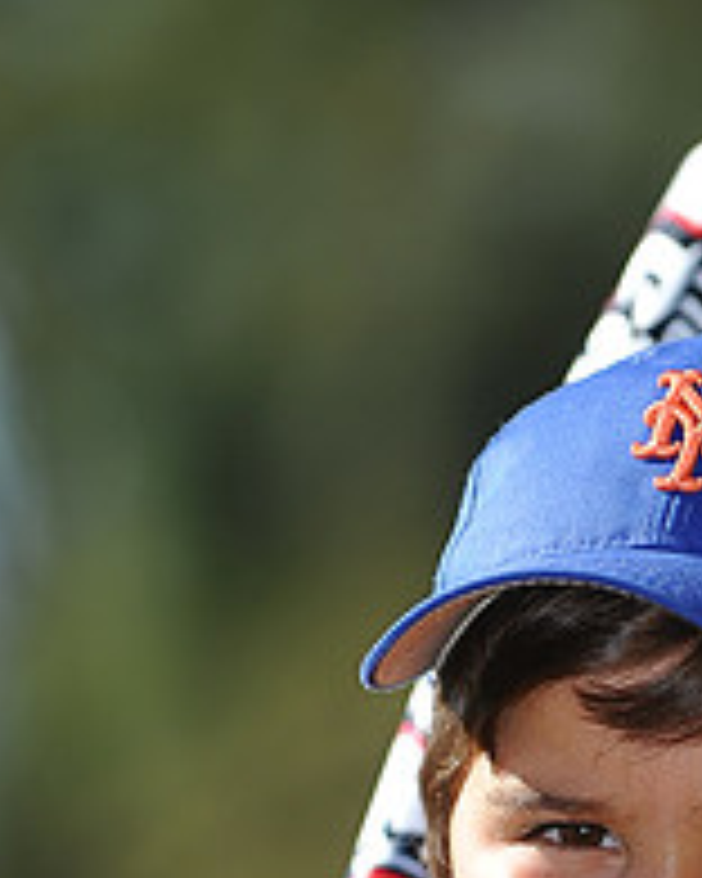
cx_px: 580
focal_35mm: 559
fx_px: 14518
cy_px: 1153
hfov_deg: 2.8
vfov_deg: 3.5
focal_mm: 200
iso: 200
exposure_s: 1/1250
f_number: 4
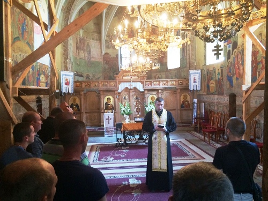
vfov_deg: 48.2
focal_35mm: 29
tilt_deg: -0.7
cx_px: 134
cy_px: 100
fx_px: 225
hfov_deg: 61.7
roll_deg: +1.9
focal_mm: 4.15
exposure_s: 1/30
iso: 125
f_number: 2.2
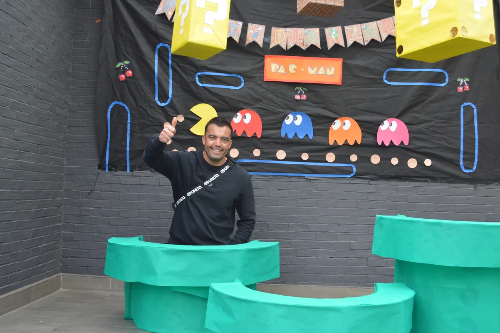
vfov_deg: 34.1
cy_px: 166
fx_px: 541
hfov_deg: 49.5
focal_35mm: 39
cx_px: 280
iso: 400
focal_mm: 22
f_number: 4.5
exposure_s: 1/80
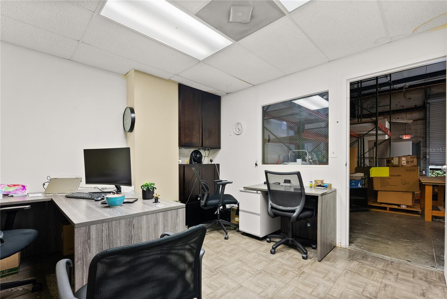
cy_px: 150
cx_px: 224
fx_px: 205
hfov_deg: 95.0
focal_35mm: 16
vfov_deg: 72.1
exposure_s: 1/6
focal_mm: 16.5
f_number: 7.1
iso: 1600
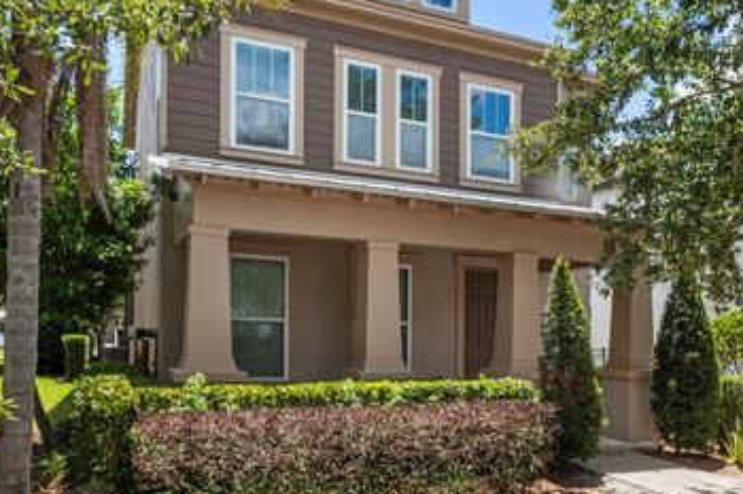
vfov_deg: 43.4
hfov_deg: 61.9
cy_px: 198
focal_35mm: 30
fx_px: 619
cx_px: 399
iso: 160
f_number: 22
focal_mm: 13.7
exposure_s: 1/6
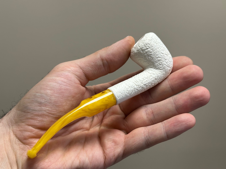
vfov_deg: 30.3
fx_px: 313
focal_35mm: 48
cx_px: 113
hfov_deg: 39.7
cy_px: 84
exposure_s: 1/121
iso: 80
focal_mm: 6.86
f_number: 1.78
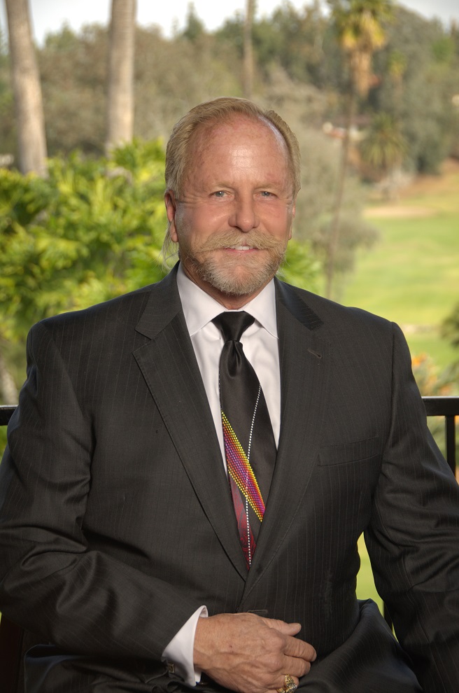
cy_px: 346
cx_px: 230
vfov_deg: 17.1
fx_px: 2305
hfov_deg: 11.4
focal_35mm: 120
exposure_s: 1/250
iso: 250
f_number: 6.3
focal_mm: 80
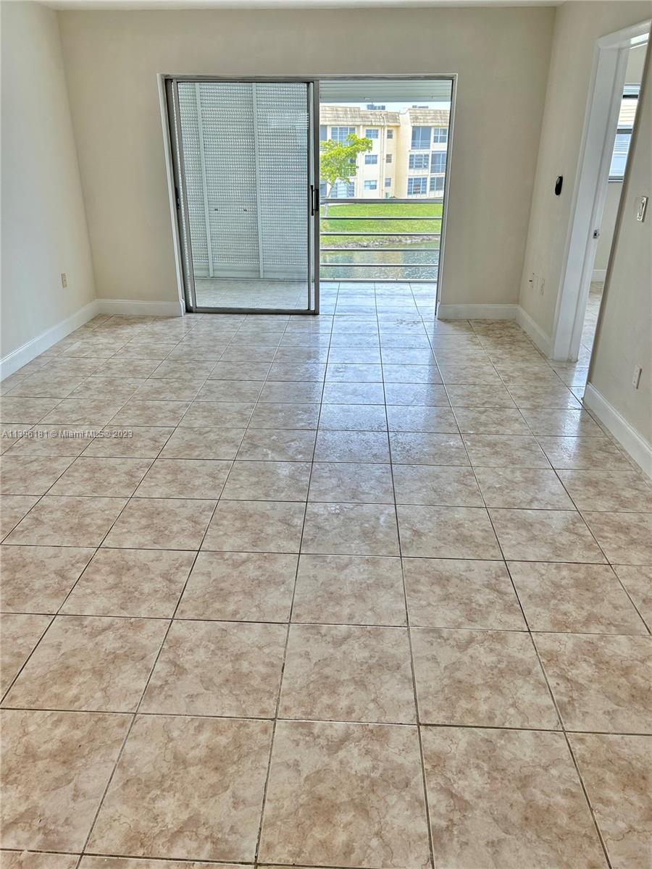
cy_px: 434
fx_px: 653
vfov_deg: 67.3
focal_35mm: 26
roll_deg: -0.6
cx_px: 326
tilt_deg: -24.2
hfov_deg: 53.1
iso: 50
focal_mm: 5.7
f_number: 1.5
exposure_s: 1/297
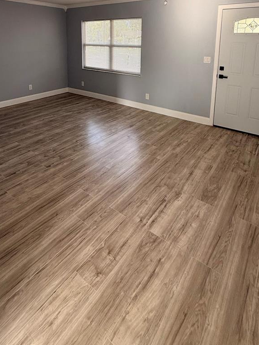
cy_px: 75
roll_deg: -0.9
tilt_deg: -9.1
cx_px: 122
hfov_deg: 61.0
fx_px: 219
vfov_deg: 69.8
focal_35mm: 22
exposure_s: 1/99
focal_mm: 2.22
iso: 100
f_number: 2.2
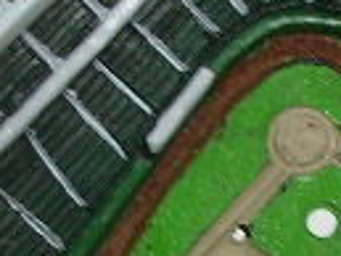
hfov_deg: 7.1
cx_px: 241
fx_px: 2741
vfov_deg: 5.3
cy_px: 364
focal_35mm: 278
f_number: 3
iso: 50
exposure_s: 1/9.1
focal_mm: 5.8
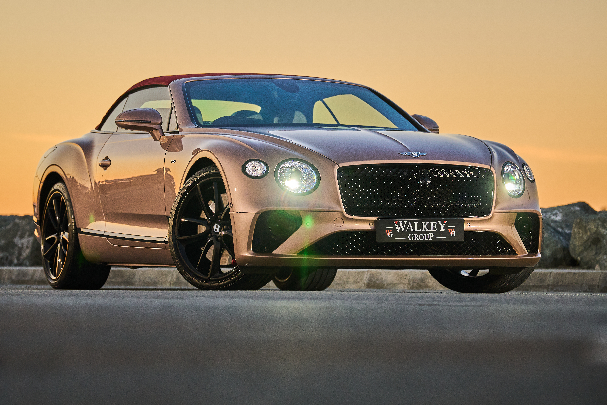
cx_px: 304
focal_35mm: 158
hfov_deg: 13.0
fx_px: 2655
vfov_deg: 8.7
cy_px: 202
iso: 250
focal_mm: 105
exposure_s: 1/30
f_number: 2.8
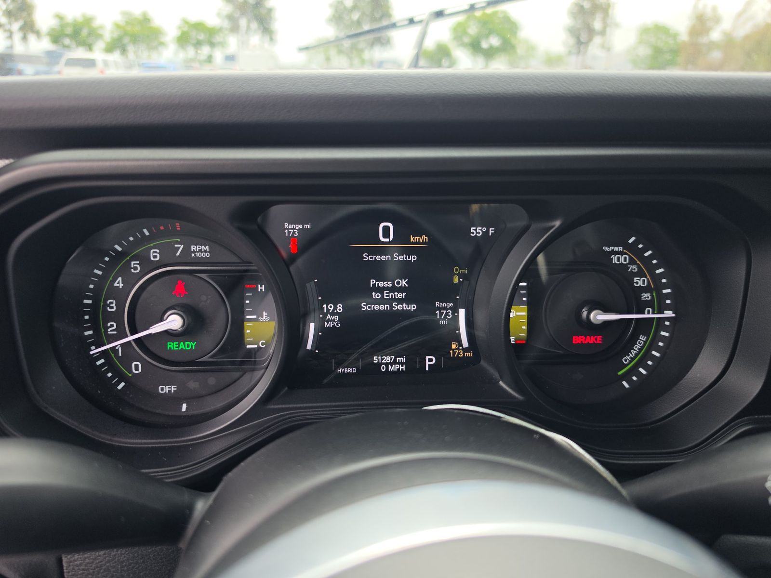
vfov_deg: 58.9
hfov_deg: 73.9
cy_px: 289
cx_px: 386
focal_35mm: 23
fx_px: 512
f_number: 1.4
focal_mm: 6.5
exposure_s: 1/148
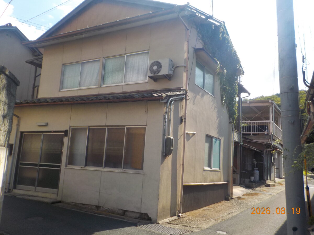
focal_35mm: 30
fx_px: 272
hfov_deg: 60.0
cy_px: 118
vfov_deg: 46.8
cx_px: 157
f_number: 3.3
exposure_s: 1/640
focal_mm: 4.1
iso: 125
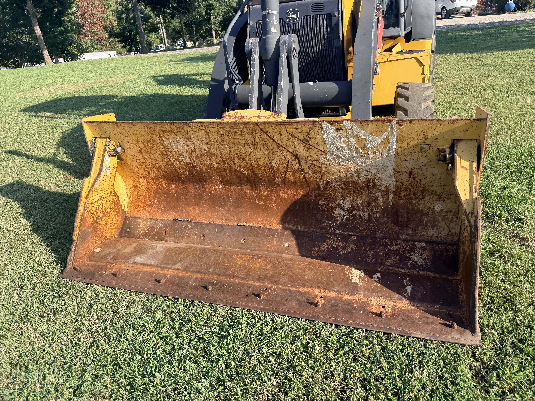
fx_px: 371
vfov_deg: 56.8
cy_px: 200
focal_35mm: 24
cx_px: 268
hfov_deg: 71.6
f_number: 1.78
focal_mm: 6.76
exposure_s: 1/1901
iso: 80
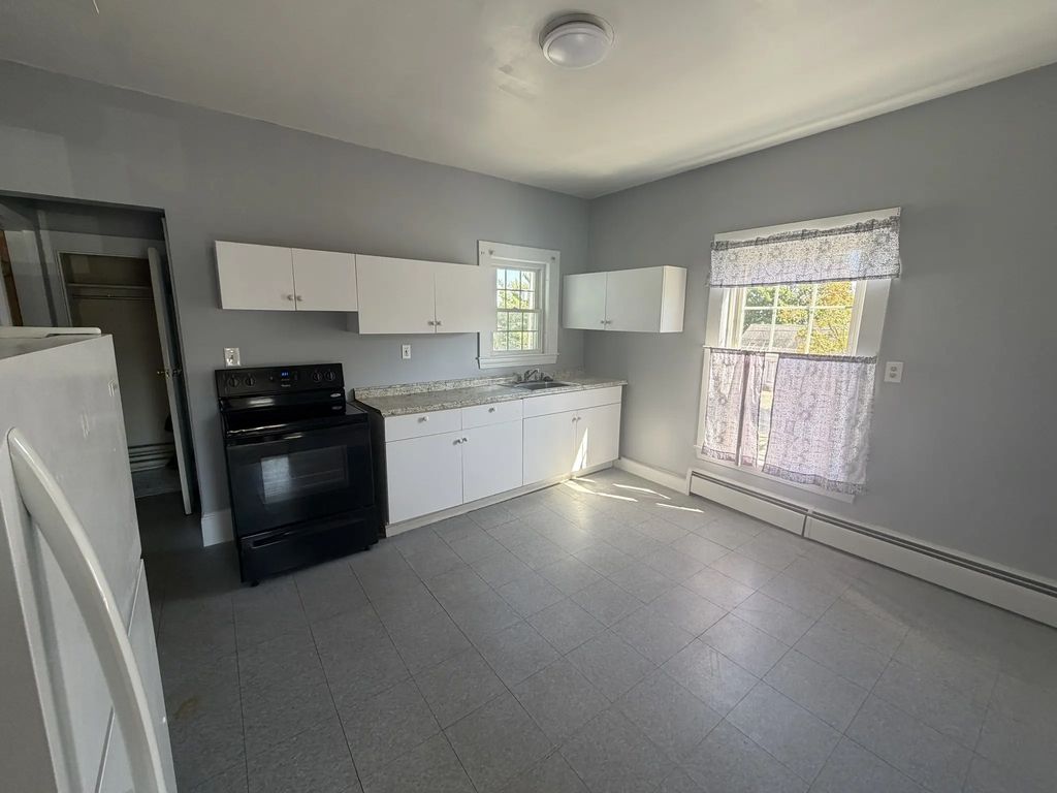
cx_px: 528
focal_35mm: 14
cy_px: 396
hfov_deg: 102.1
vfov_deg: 85.7
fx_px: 427
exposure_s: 1/121
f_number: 2.2
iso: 160
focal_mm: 2.22
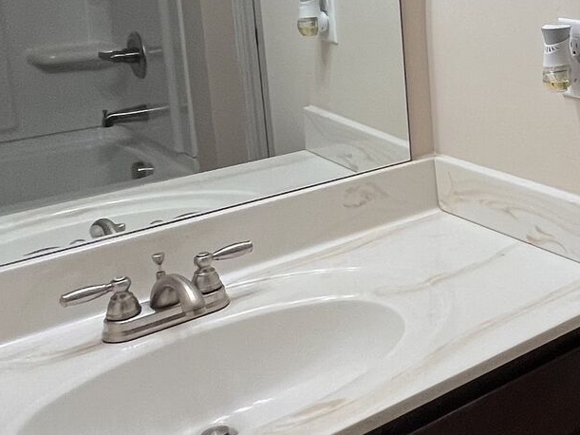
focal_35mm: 49
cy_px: 26
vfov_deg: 28.3
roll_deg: -0.1
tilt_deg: -6.5
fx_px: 821
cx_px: 755
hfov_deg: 30.6
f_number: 1.8
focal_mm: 1.57
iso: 160
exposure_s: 1/120
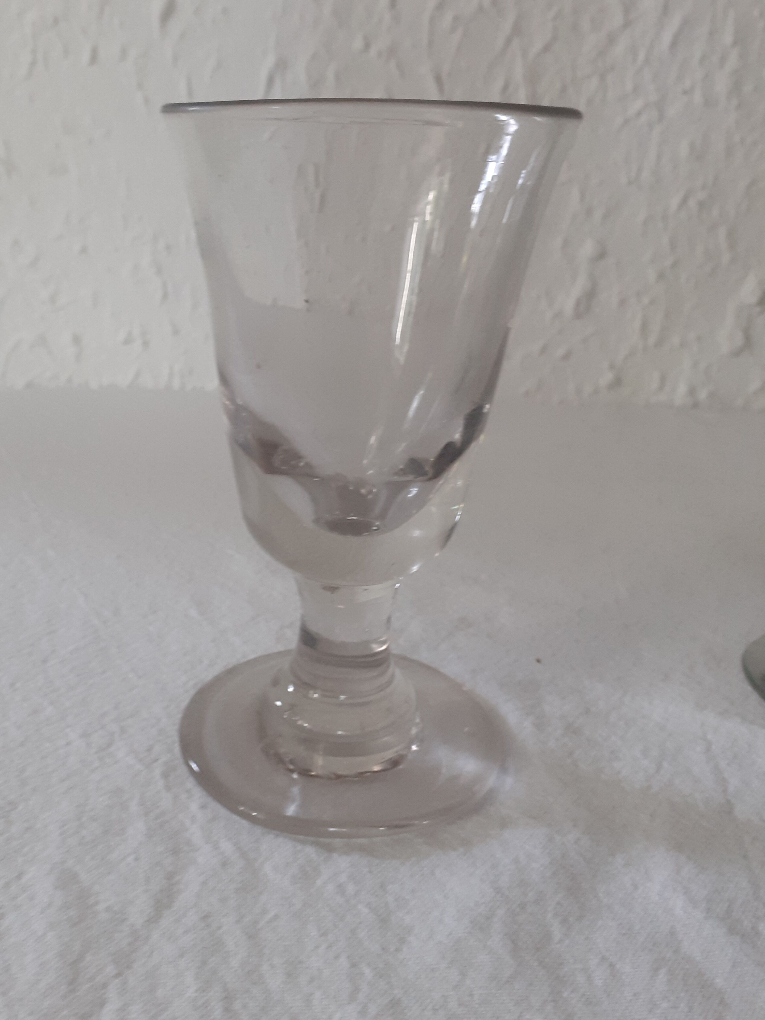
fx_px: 972
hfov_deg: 42.9
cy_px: 493
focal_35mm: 33
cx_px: 337
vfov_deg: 55.3
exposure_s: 1/50
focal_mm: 3.6
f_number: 1.9
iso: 160
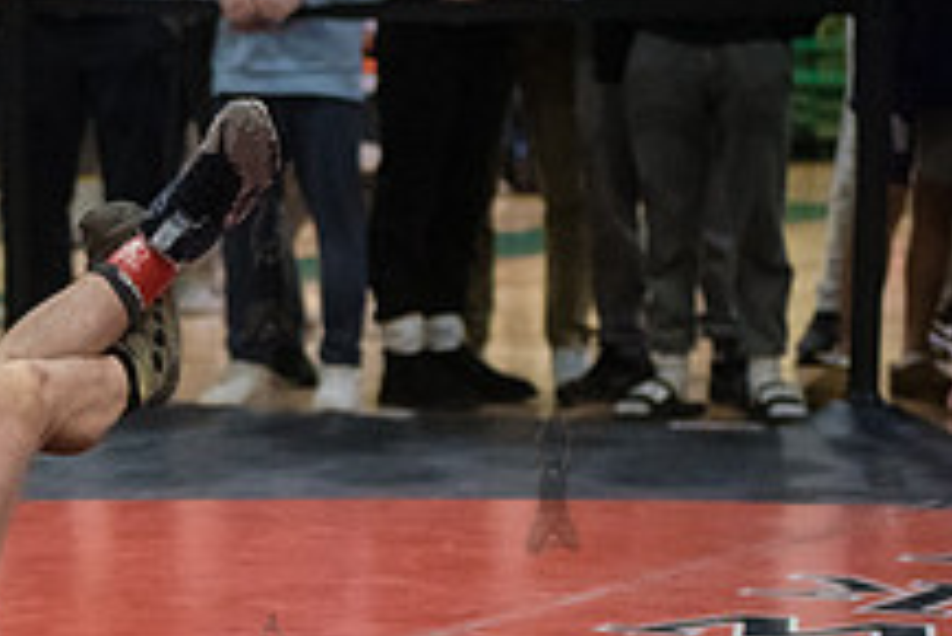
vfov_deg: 6.4
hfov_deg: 9.4
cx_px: -298
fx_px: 5663
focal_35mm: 214
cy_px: 476
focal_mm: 80
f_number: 3.5
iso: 8000
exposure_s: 1/500
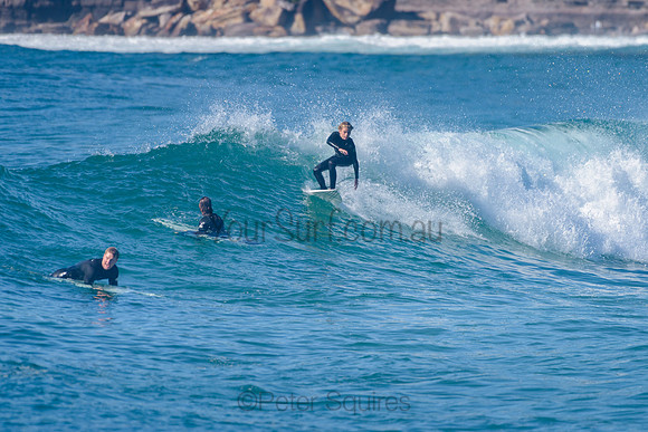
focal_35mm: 613
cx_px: 341
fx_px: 11032
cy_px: 176
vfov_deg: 2.2
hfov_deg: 3.4
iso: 200
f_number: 5.6
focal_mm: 500
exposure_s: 1/2000
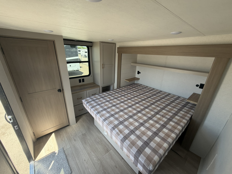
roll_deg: +0.2
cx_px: 116
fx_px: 94
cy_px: 87
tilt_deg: -19.6
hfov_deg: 102.1
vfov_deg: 85.7
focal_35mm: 14
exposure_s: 1/121
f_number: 2.2
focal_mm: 2.22
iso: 64
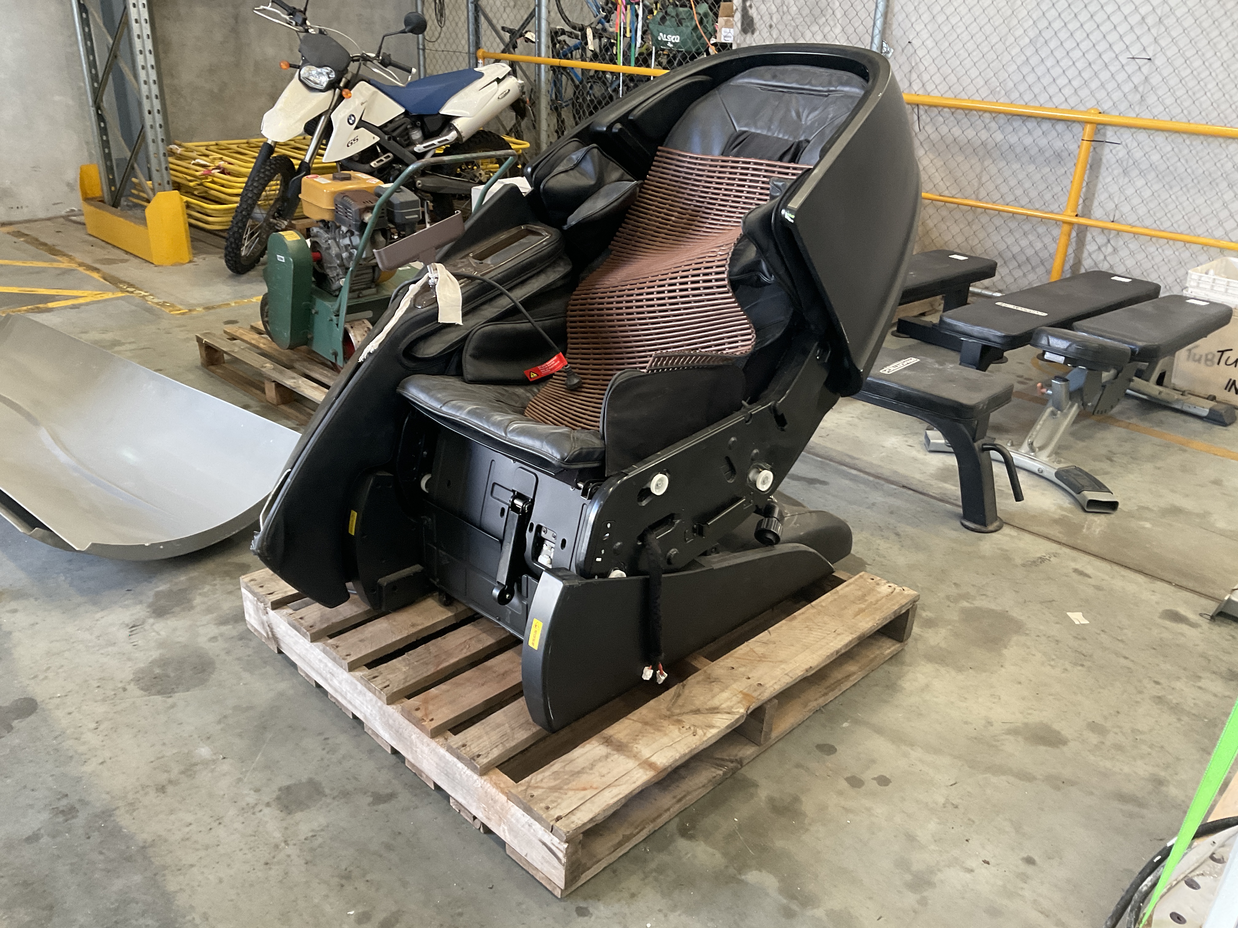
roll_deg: -2.2
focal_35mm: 29
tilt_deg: -23.5
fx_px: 1037
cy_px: 464
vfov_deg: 48.2
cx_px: 619
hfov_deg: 61.7
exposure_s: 1/50
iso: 125
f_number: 1.8
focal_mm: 3
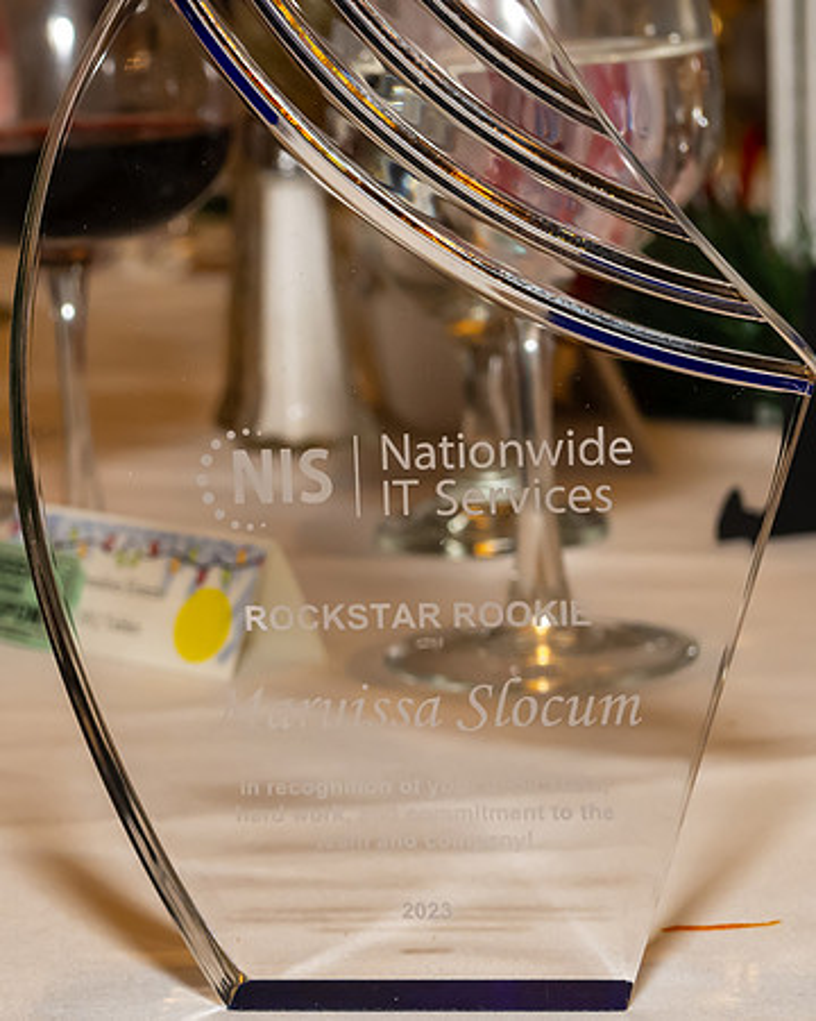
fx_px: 3951
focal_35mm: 131
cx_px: -36
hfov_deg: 11.6
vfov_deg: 14.7
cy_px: 598
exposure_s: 1/250
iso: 1000
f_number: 7.1
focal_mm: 50
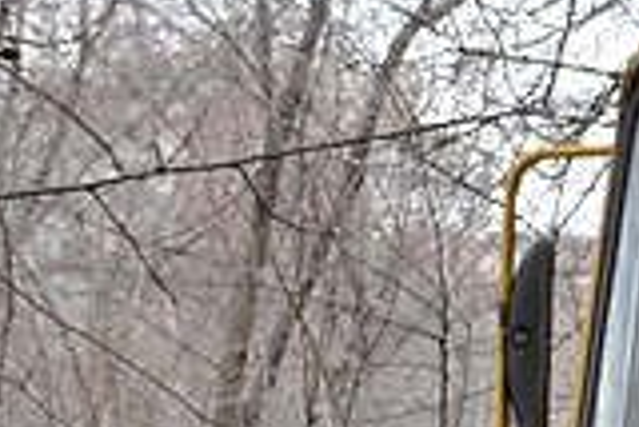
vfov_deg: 4.7
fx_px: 5188
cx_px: 1869
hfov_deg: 6.5
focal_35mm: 292
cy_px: 511
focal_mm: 26
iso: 200
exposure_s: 1/125
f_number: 5.6
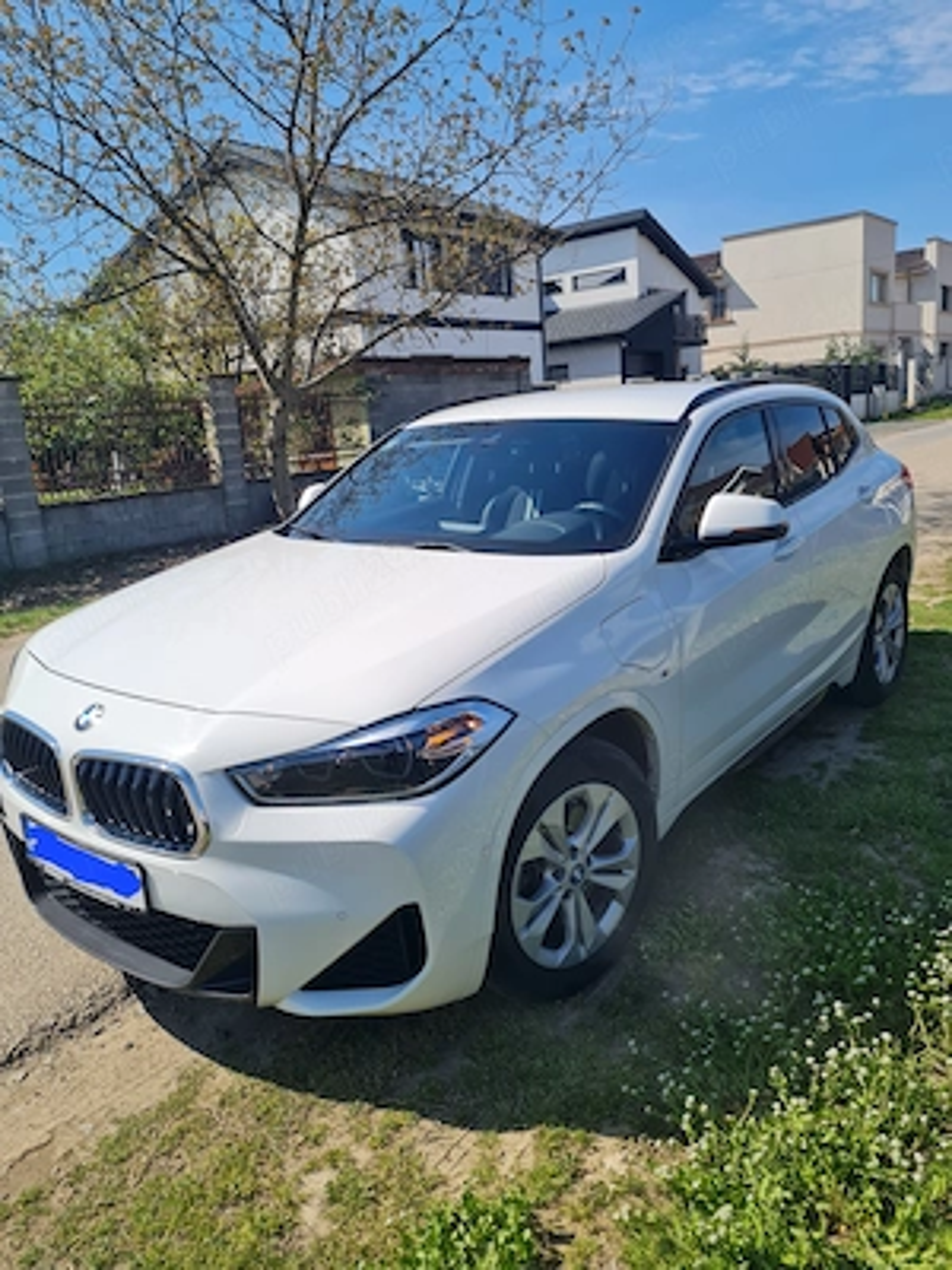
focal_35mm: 26
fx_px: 953
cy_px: 635
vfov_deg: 67.3
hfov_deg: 53.1
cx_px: 476
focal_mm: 5.4
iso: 50
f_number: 1.8
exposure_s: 1/3333
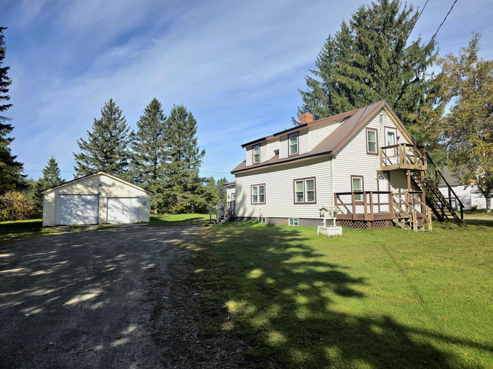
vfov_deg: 58.9
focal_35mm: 23
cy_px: 184
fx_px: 328
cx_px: 246
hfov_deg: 73.9
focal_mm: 6.3
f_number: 1.7
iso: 80
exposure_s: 1/10000
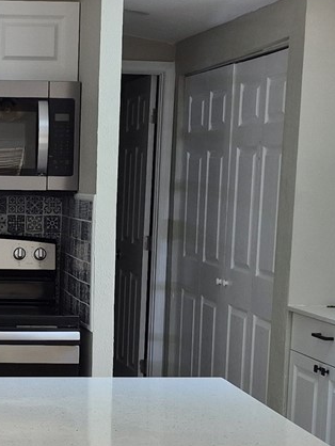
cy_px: 320
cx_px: -30
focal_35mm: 88
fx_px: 1134
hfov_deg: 16.3
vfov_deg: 22.1
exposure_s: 1/180
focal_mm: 5.4
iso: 160
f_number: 1.8
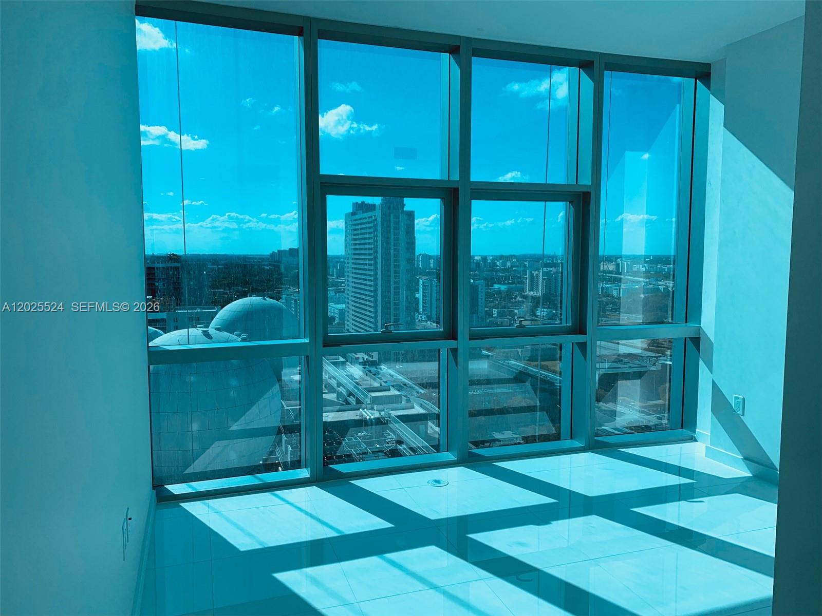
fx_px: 617
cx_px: 411
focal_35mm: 26
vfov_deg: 53.1
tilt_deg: -5.6
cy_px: 308
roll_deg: +0.3
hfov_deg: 67.3
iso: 25
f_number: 1.8
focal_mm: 4.25
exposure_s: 1/1190
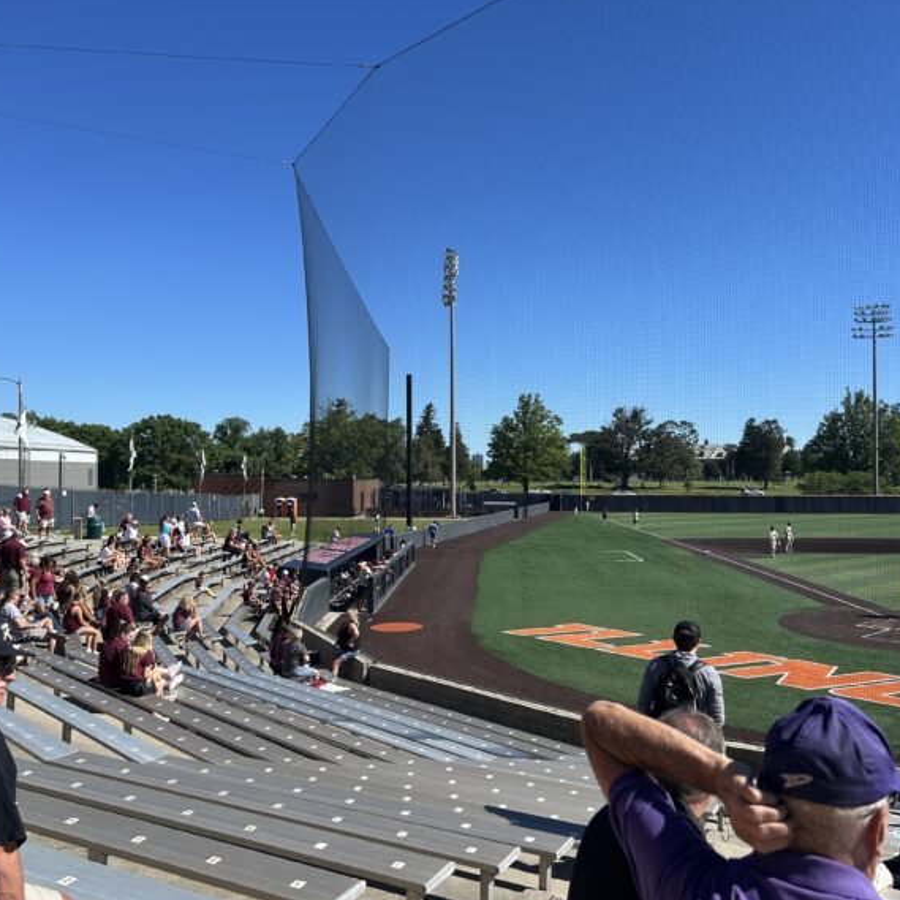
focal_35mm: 31
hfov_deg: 52.5
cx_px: 433
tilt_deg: +1.1
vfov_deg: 52.5
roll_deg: +0.4
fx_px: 912
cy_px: 448
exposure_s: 1/4115
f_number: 1.5
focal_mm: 5.7
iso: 50
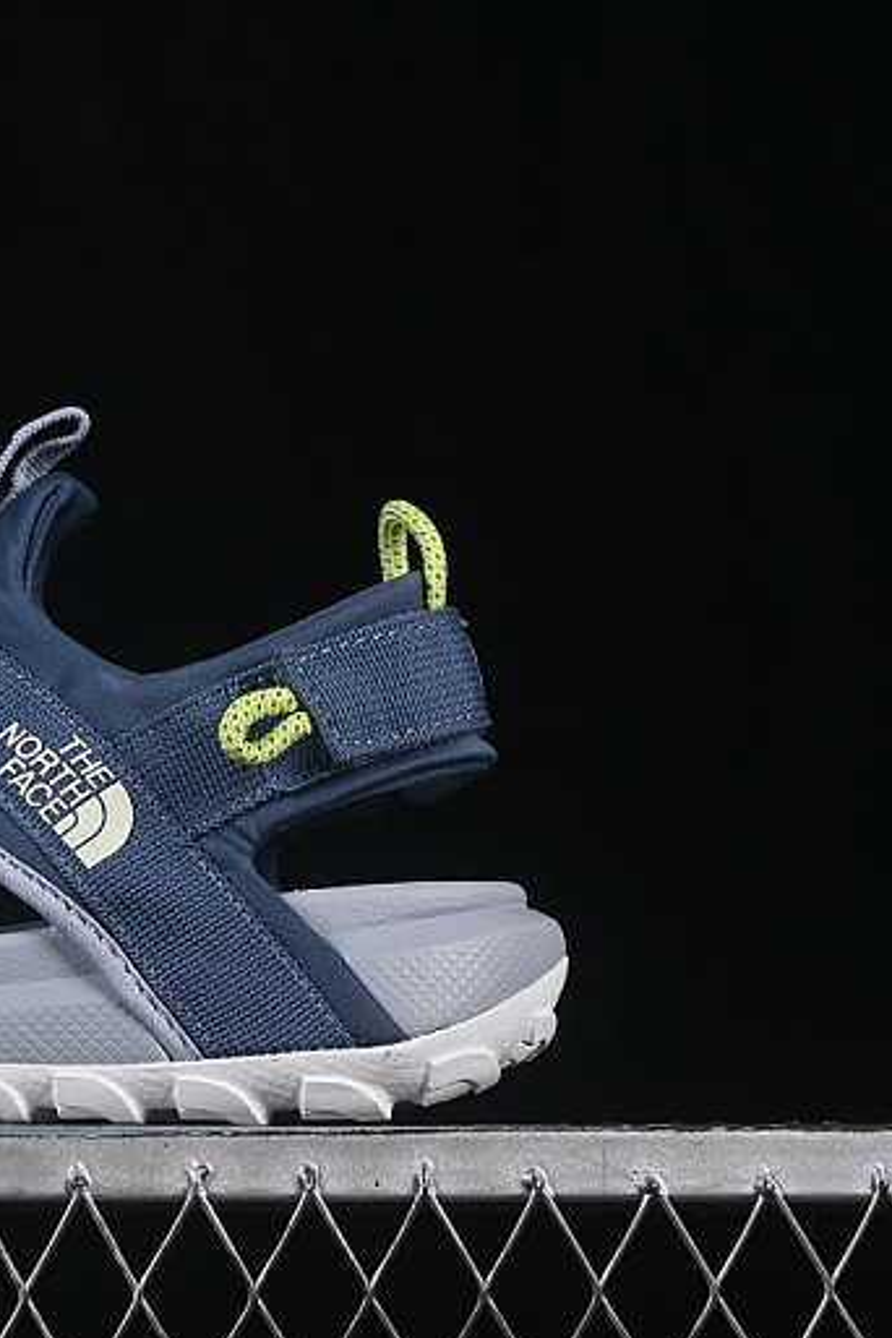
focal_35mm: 117
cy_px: 692
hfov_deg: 11.5
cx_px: -107
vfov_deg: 17.5
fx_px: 4348
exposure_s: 1/80
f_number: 8
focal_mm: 50
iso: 160
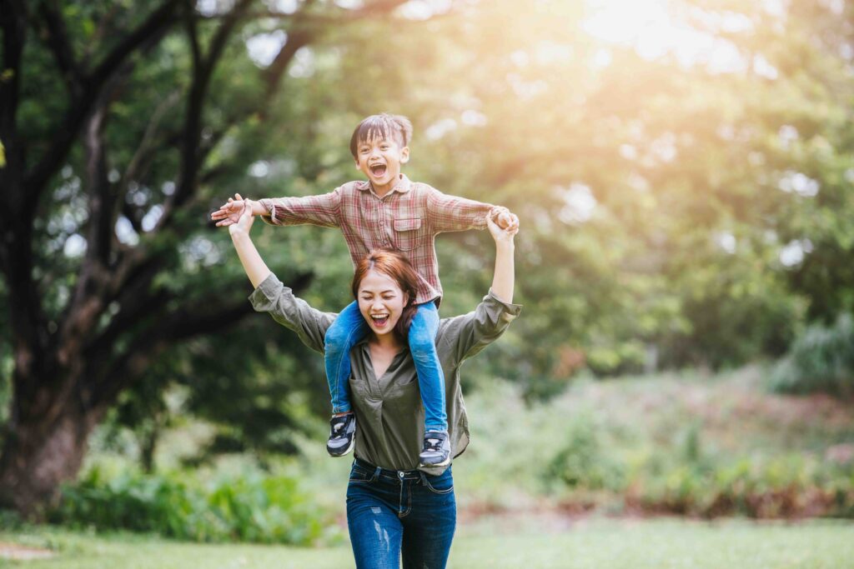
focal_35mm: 180
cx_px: 427
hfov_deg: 11.4
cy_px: 284
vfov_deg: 7.6
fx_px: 4270
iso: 400
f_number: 3.2
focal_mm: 180
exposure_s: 1/1000
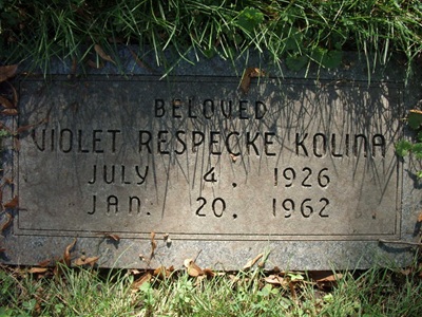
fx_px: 463
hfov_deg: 49.0
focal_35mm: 38
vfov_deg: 37.7
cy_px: 158
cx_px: 211
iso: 125
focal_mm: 6.3
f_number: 3.1
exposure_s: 1/250
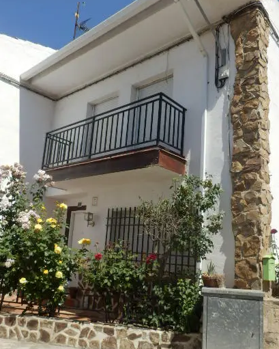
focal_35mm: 33
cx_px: 163
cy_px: 200
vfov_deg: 54.0
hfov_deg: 44.4
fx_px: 341
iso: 80
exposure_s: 1/1000
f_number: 3.3
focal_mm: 4.8
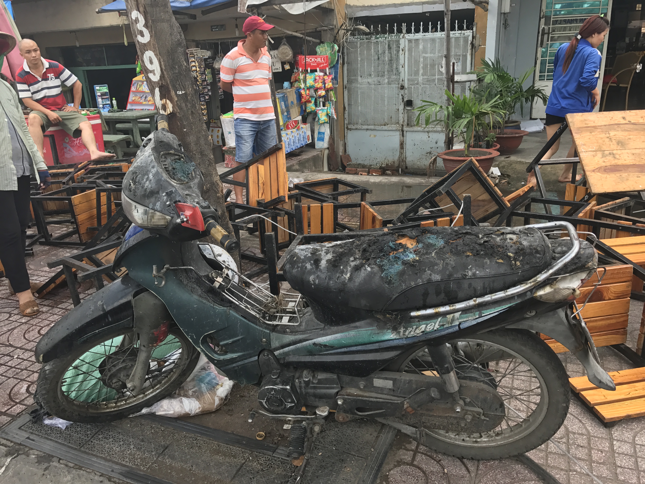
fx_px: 522
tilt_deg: -19.7
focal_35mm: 28
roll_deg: +2.7
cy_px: 242
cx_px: 322
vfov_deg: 49.7
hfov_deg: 63.4
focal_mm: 3.99
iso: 20
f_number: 1.8
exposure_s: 1/281
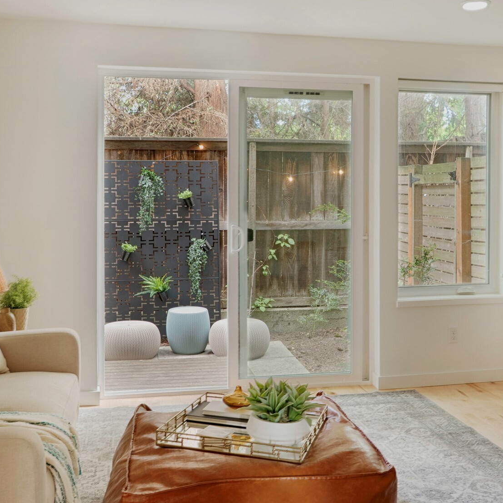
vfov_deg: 42.8
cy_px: 252
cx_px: 291
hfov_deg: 42.7
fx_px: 641
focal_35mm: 39
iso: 640
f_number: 5.6
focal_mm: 20
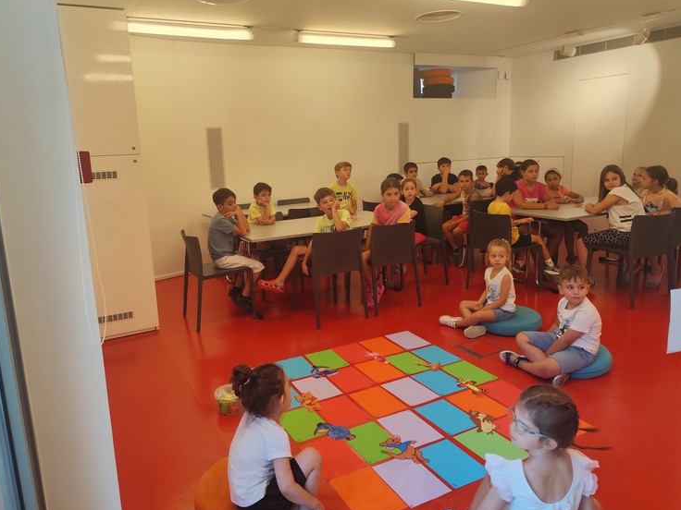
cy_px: 245
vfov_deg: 54.9
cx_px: 320
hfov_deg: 69.3
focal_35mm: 25
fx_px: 492
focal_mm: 6.14
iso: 64
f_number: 1.65
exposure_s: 1/100
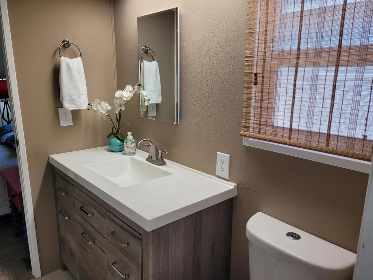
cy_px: 140
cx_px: 186
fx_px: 280
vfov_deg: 53.1
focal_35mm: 26
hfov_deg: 67.3
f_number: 1.8
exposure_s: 1/122
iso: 40
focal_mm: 5.4
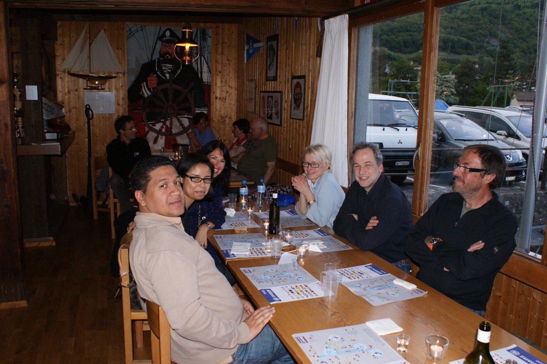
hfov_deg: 62.0
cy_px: 182
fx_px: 456
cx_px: 274
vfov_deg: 43.6
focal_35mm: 30
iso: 400
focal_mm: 20
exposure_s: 1/60
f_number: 5.6
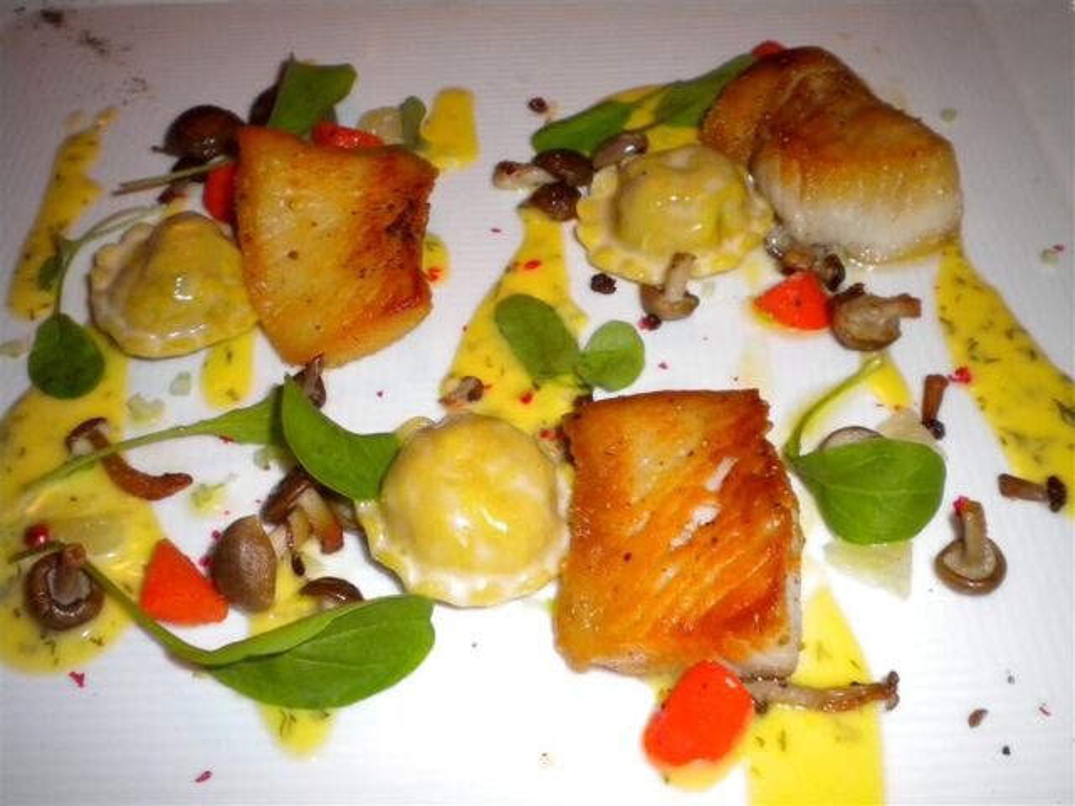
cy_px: 403
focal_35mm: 41
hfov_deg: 45.8
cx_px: 538
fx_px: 1273
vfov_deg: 35.1
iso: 400
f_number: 4.9
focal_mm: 7.4
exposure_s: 1/30
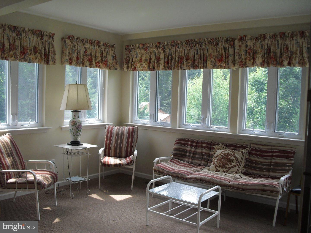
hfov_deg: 51.4
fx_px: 323
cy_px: 116
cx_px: 156
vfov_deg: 39.7
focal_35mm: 36
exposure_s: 1/160
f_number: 3.1
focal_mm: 6.3
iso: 100
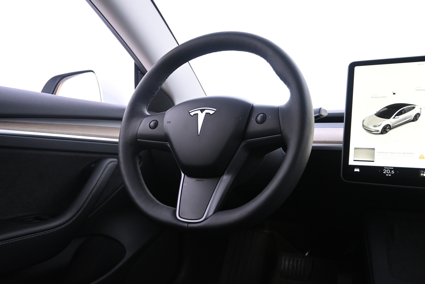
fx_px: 363
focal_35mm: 31
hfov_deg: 60.7
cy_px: 142
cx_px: 212
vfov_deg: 42.6
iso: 2500
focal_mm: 20.5
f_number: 3.8
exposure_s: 1/20
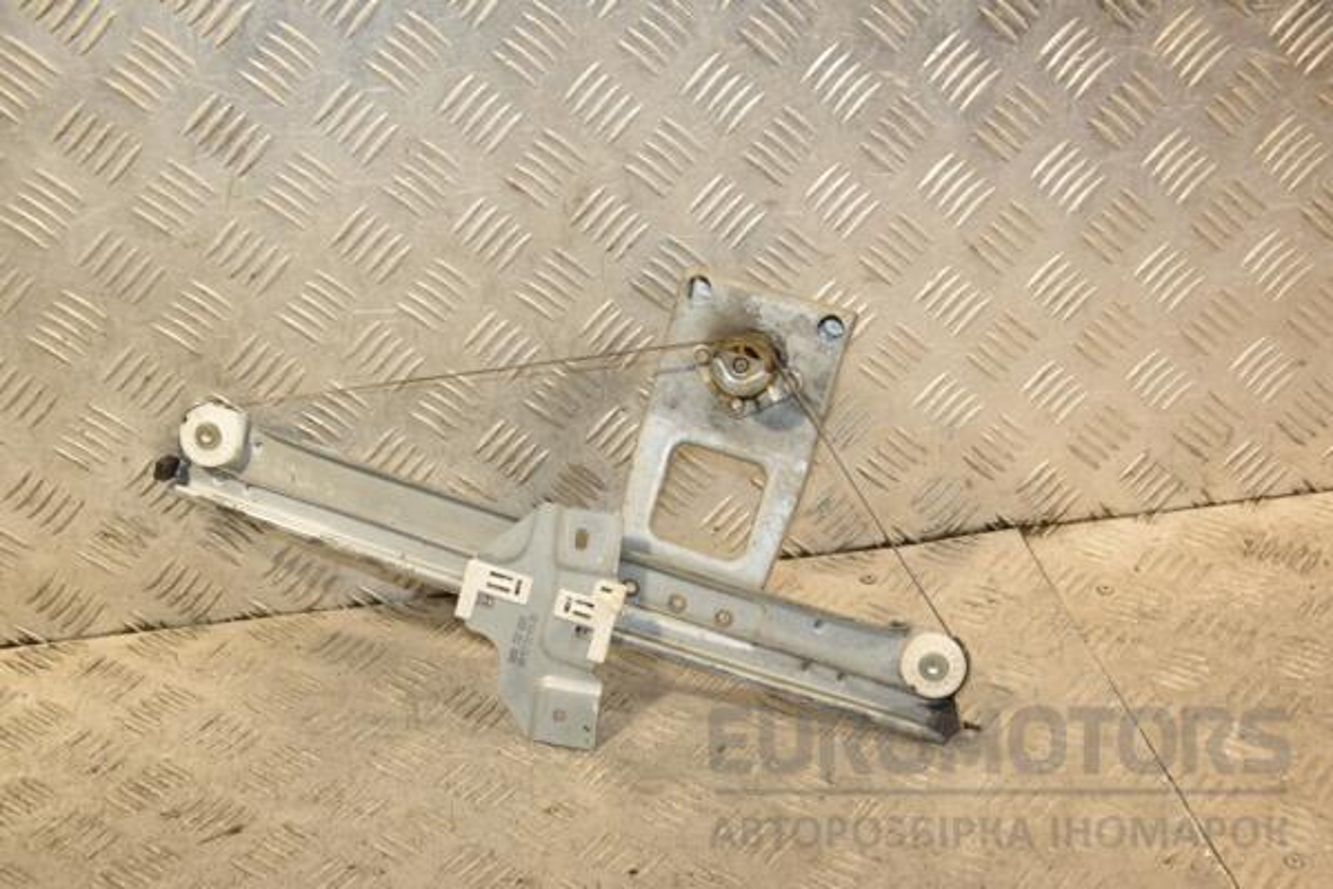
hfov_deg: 37.9
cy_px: 444
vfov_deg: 25.8
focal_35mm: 52
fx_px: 1944
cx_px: 666
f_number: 5.6
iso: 800
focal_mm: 35
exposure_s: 1/200
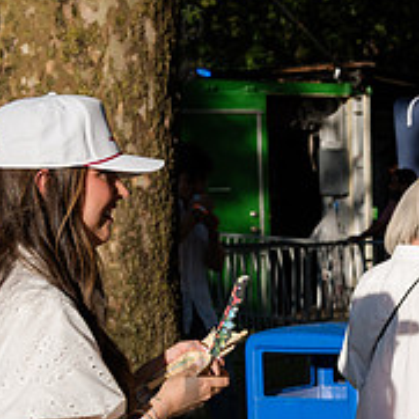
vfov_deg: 14.9
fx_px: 1589
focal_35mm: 116
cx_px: 639
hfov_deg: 14.0
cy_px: 376
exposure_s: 1/1600
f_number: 5
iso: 500
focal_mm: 42
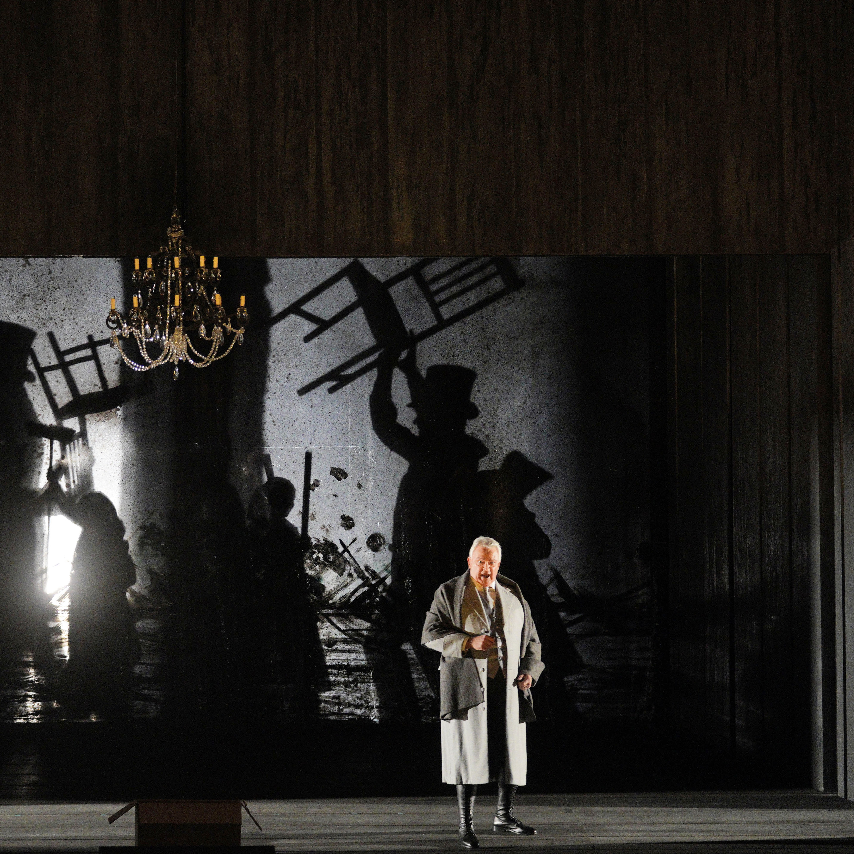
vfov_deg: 14.9
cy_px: 428
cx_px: 220
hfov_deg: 14.8
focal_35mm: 117
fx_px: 3266
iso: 5000
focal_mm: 91
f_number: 2.8
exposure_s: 1/60
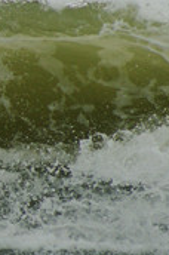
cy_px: 142
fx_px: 7826
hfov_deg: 1.2
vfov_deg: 1.9
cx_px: -156
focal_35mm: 1107
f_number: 5.6
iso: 400
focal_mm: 230
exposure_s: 1/1600
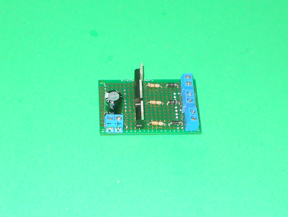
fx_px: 233
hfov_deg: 63.4
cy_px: 108
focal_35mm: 28
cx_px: 144
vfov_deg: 49.8
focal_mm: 5
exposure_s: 1/25
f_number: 2.7
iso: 80
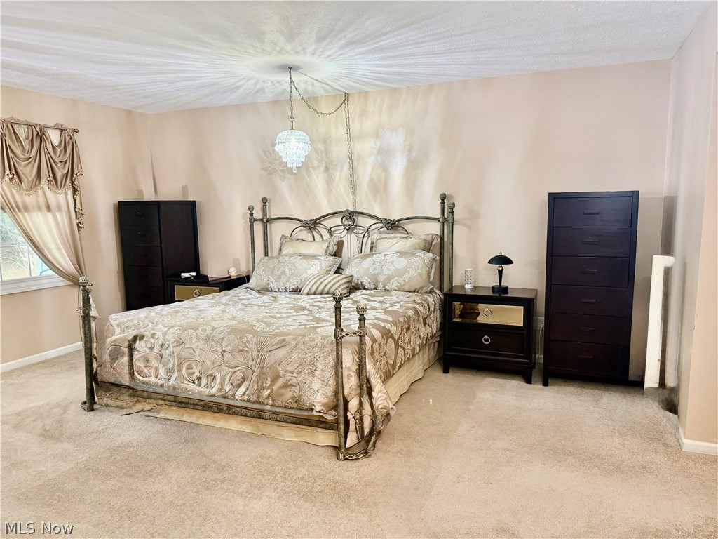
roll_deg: +0.9
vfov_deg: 56.8
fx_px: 498
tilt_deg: -7.5
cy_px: 270
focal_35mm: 24
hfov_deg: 71.6
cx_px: 359
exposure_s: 1/60
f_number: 1.78
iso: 320
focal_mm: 6.76
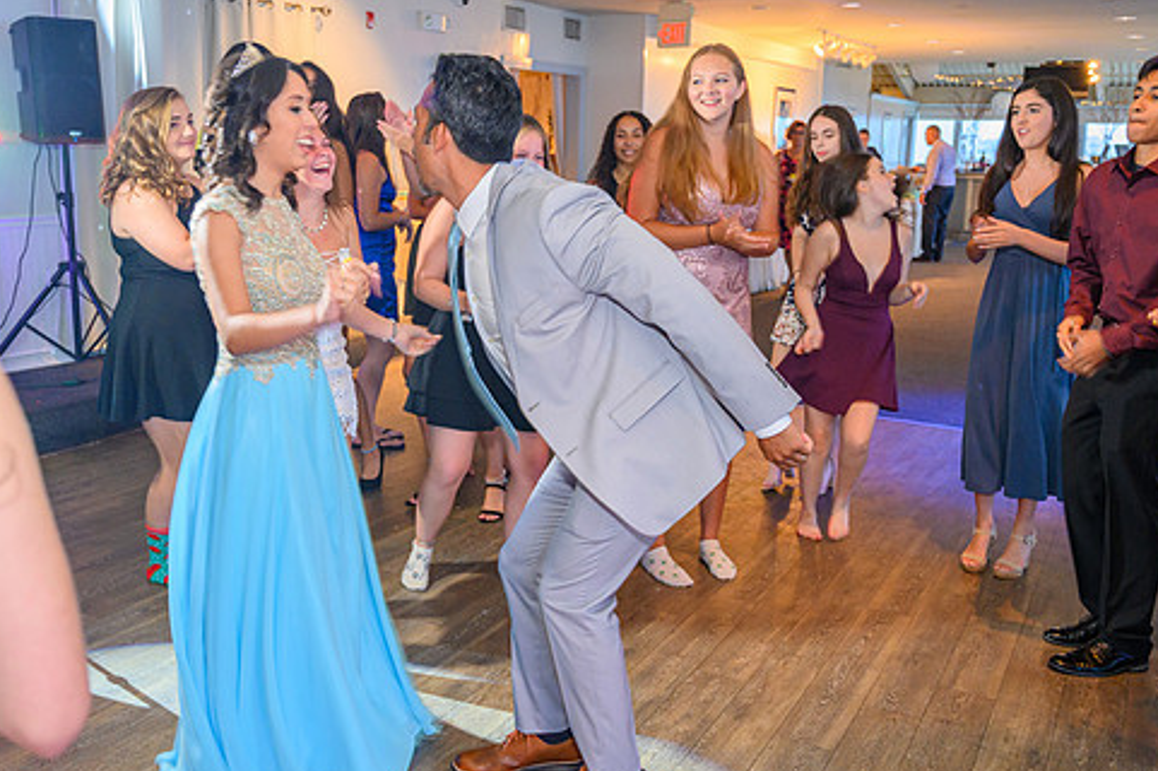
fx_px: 1125
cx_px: 563
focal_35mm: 35
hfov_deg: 54.5
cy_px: 364
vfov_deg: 37.8
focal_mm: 29
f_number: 4
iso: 3200
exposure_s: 1/40
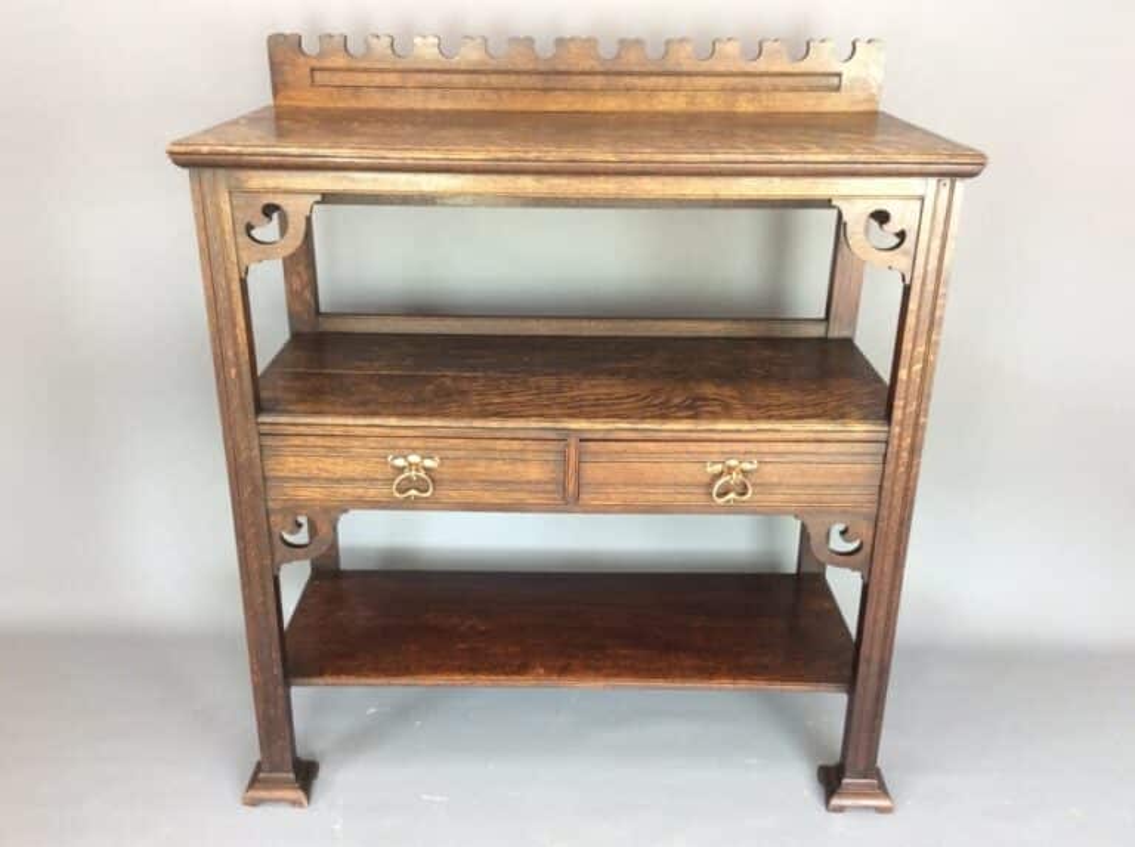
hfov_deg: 56.9
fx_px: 1047
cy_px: 424
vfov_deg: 44.0
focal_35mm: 32
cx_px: 568
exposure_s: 1/25
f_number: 2.4
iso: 80
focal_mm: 3.3
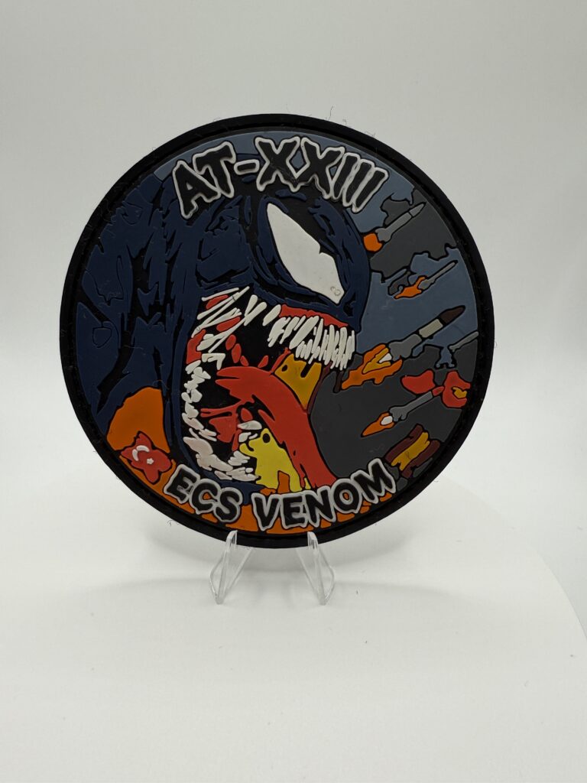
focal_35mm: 24
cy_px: 392
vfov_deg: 71.6
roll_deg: -0.2
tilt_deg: -21.7
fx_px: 543
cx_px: 294
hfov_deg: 56.8
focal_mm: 2.22
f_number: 2.2
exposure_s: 1/232
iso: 40
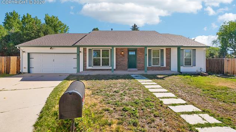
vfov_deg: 67.0
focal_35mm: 16
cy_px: 63
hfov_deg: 99.4
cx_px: 120
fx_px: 100
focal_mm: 10
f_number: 8
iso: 800
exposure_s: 1/400
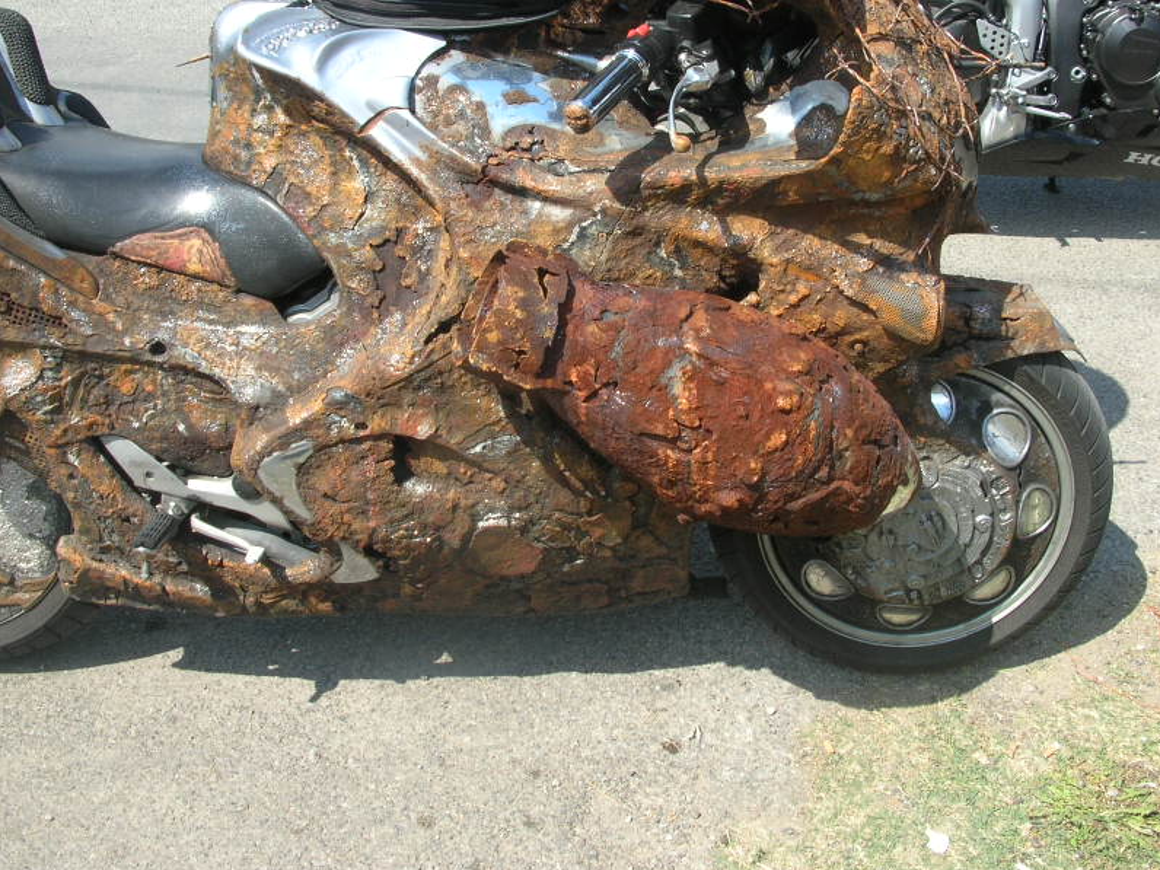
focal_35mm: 45
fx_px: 1508
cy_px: 326
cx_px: 628
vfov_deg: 32.0
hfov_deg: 42.0
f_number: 5.6
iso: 50
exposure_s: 1/155
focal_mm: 5.8
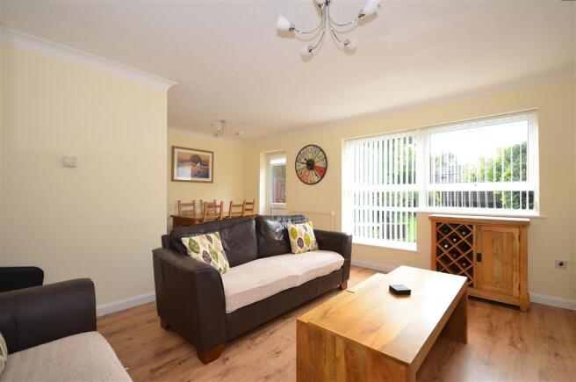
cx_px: 288
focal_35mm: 15
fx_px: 240
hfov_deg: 100.5
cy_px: 191
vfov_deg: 77.1
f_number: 5
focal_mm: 10
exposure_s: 1/40
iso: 200
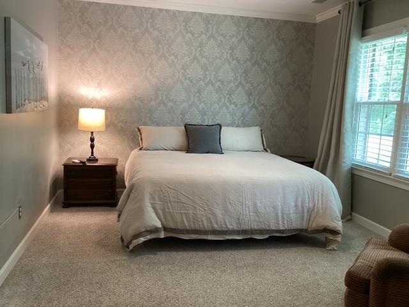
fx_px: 366
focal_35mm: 31
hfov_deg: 58.4
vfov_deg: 45.4
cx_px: 204
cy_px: 154
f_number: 2.4
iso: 320
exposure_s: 1/60
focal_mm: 3.3
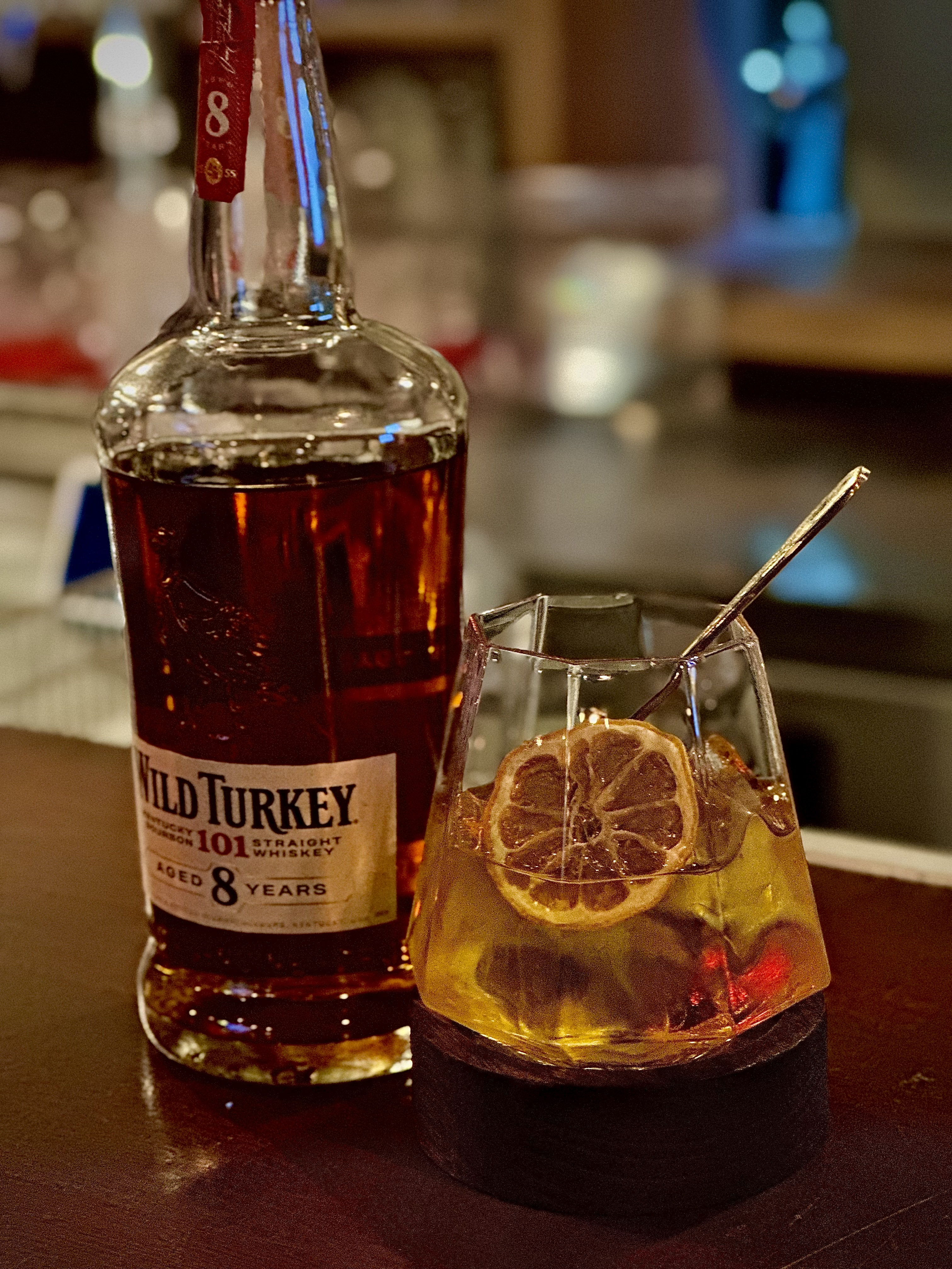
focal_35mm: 77
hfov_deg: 19.1
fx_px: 2824
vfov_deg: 25.3
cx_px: 476
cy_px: 634
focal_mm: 9
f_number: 2.8
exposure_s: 1/15
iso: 1250
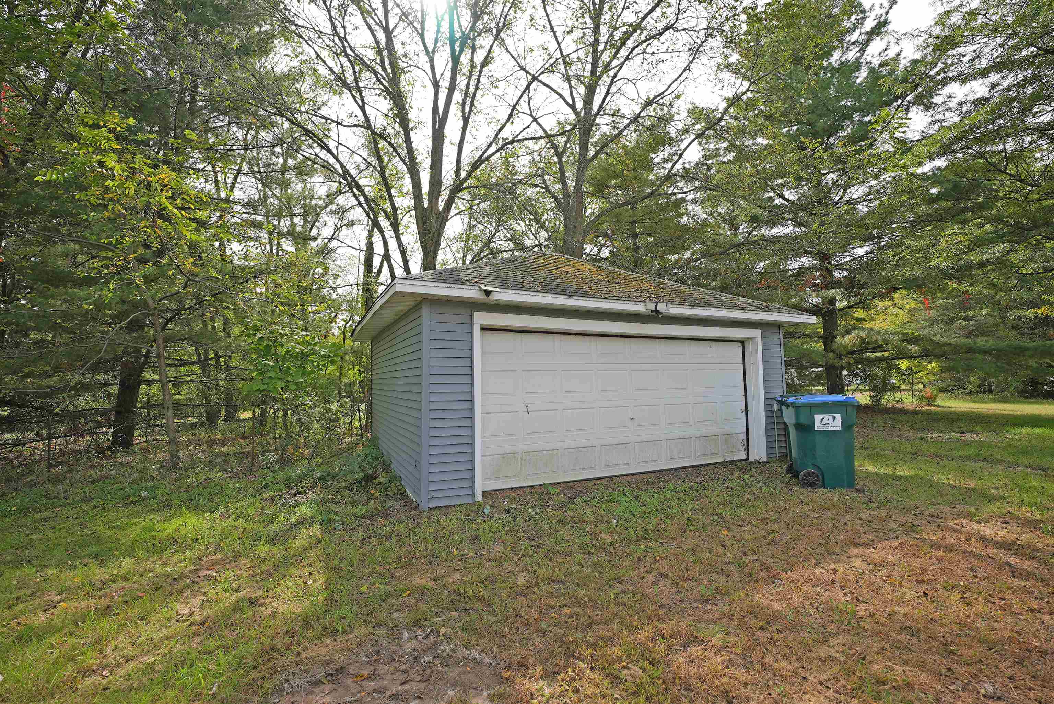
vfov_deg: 75.2
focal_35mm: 16
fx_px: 457
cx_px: 527
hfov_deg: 98.2
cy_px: 352
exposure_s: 1/250
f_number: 4.5
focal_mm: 15.6
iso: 80
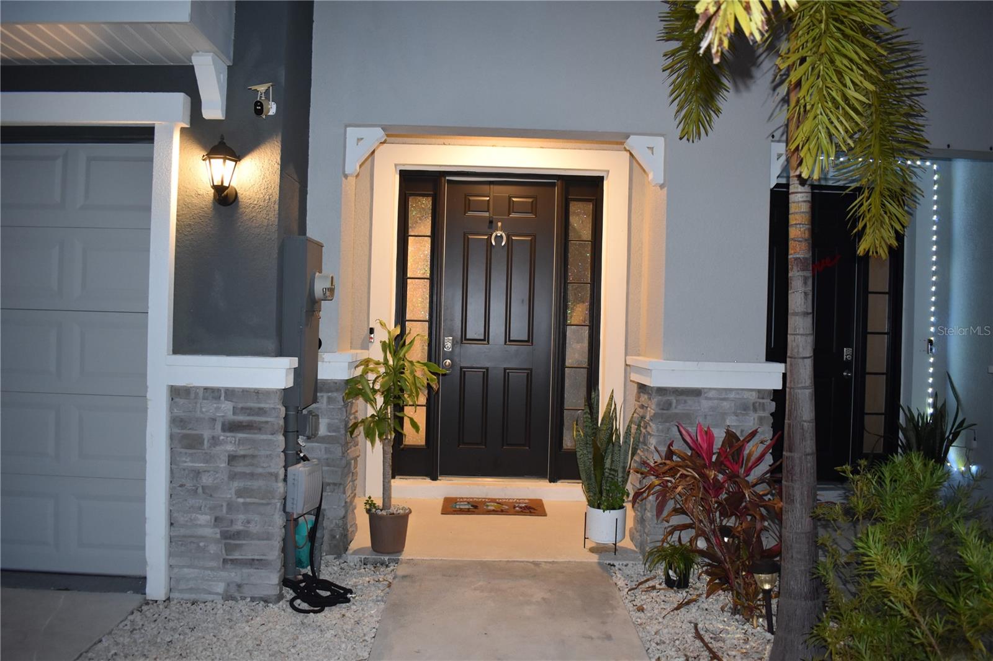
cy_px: 330
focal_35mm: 27
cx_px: 496
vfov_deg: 47.9
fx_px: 745
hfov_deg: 67.4
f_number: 3.5
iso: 1100
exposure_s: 1/30
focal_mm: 18
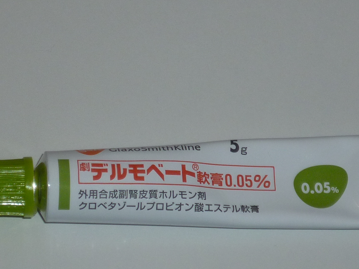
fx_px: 2385
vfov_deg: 6.5
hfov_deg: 8.6
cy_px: 160
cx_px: 194
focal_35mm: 230
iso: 100
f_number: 5.5
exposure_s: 1/100
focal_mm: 15.2
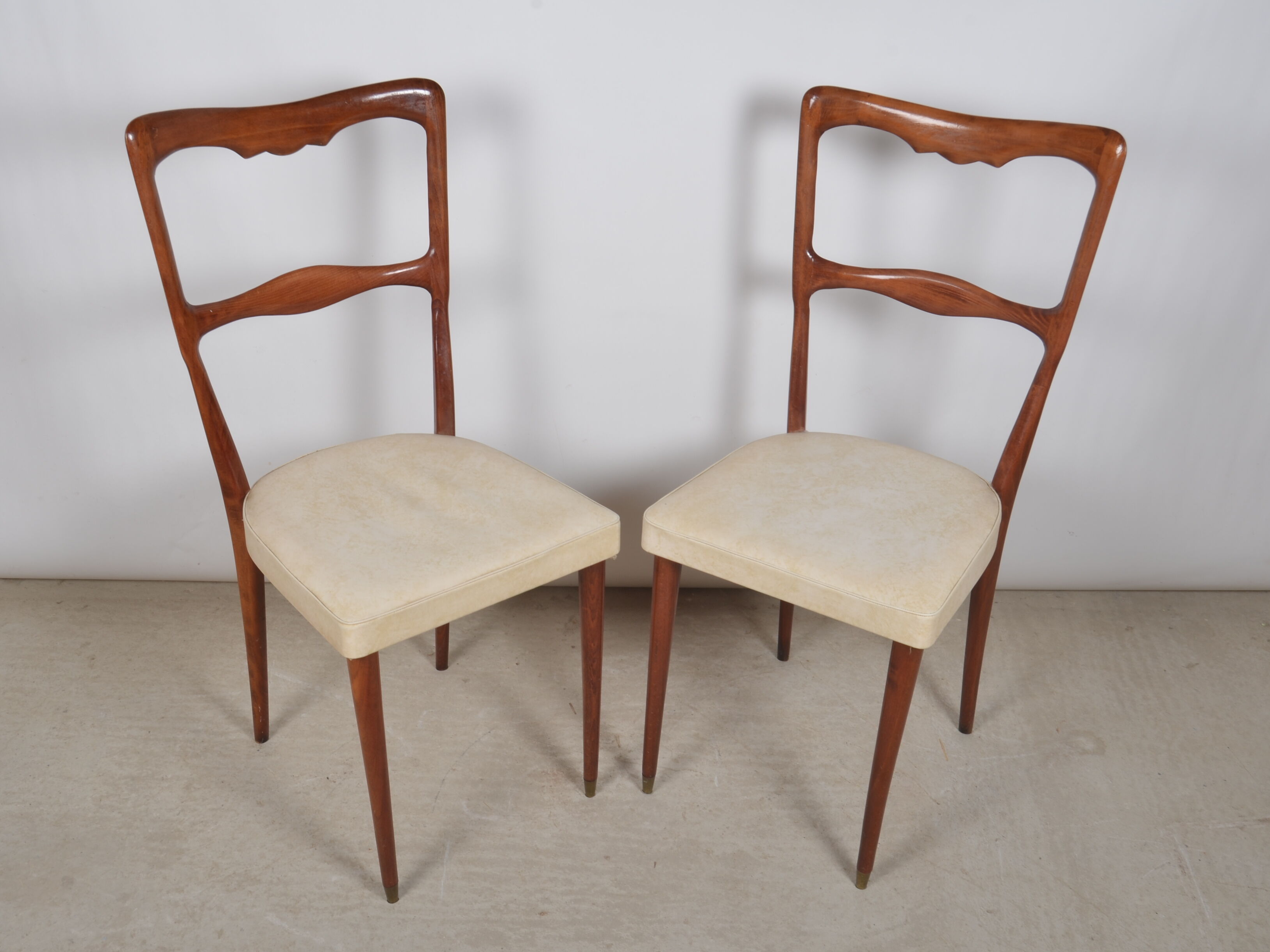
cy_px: 478
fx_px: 1321
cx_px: 622
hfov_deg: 51.4
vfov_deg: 39.7
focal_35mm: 36
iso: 100
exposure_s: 1/125
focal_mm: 22
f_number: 14
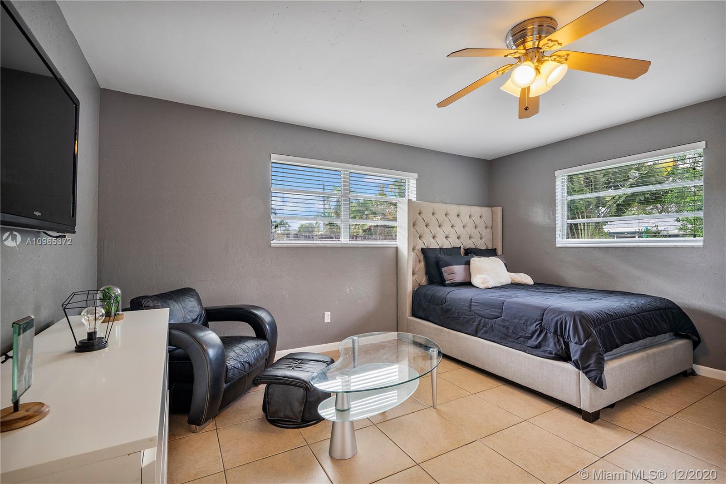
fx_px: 323
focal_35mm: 16
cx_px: 363
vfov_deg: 73.7
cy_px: 242
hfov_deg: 96.7
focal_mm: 16
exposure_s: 1/4
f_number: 11
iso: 100
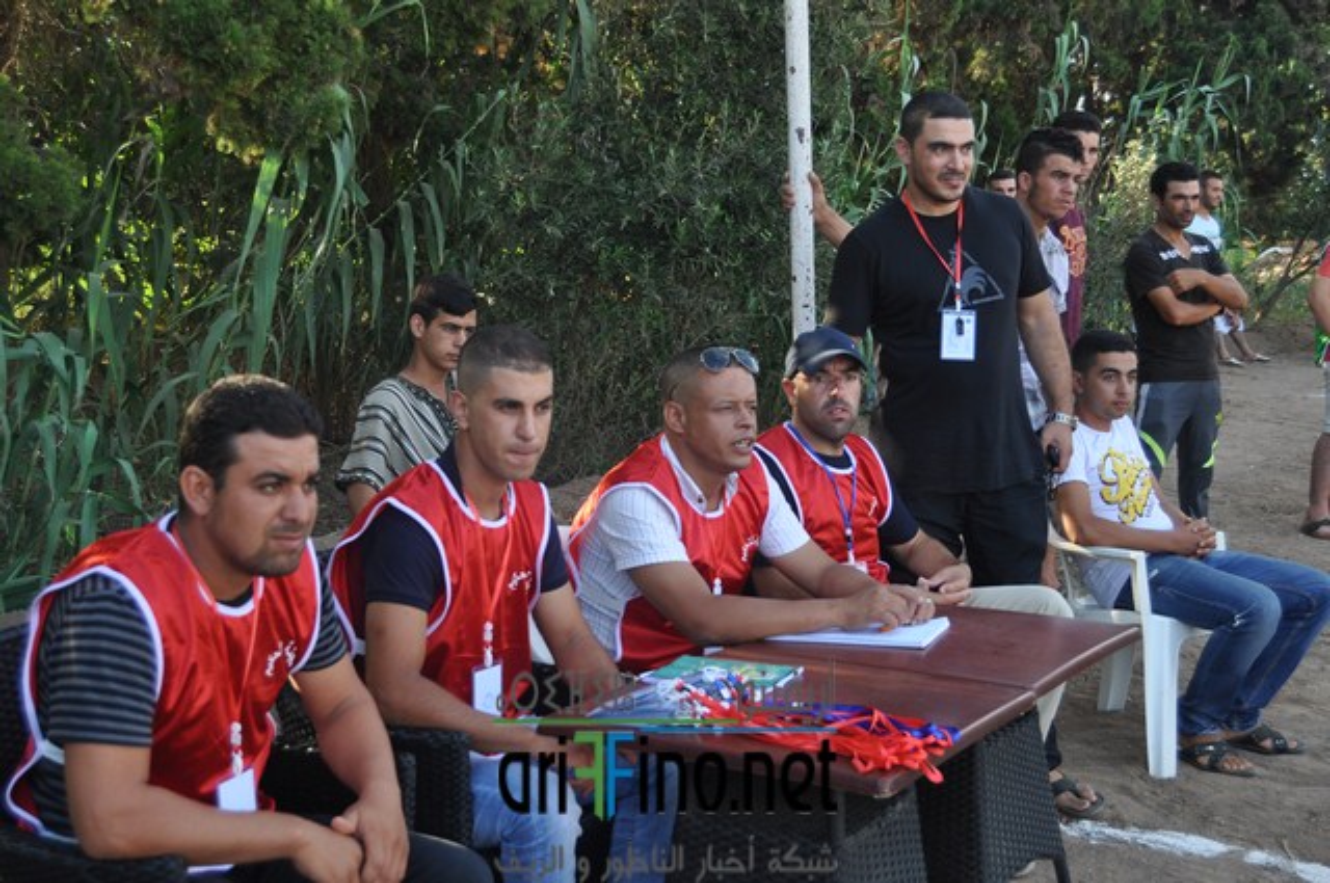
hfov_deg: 41.2
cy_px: 442
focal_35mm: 48
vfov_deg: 28.0
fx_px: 1771
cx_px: 665
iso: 200
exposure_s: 1/125
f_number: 5.6
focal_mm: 32
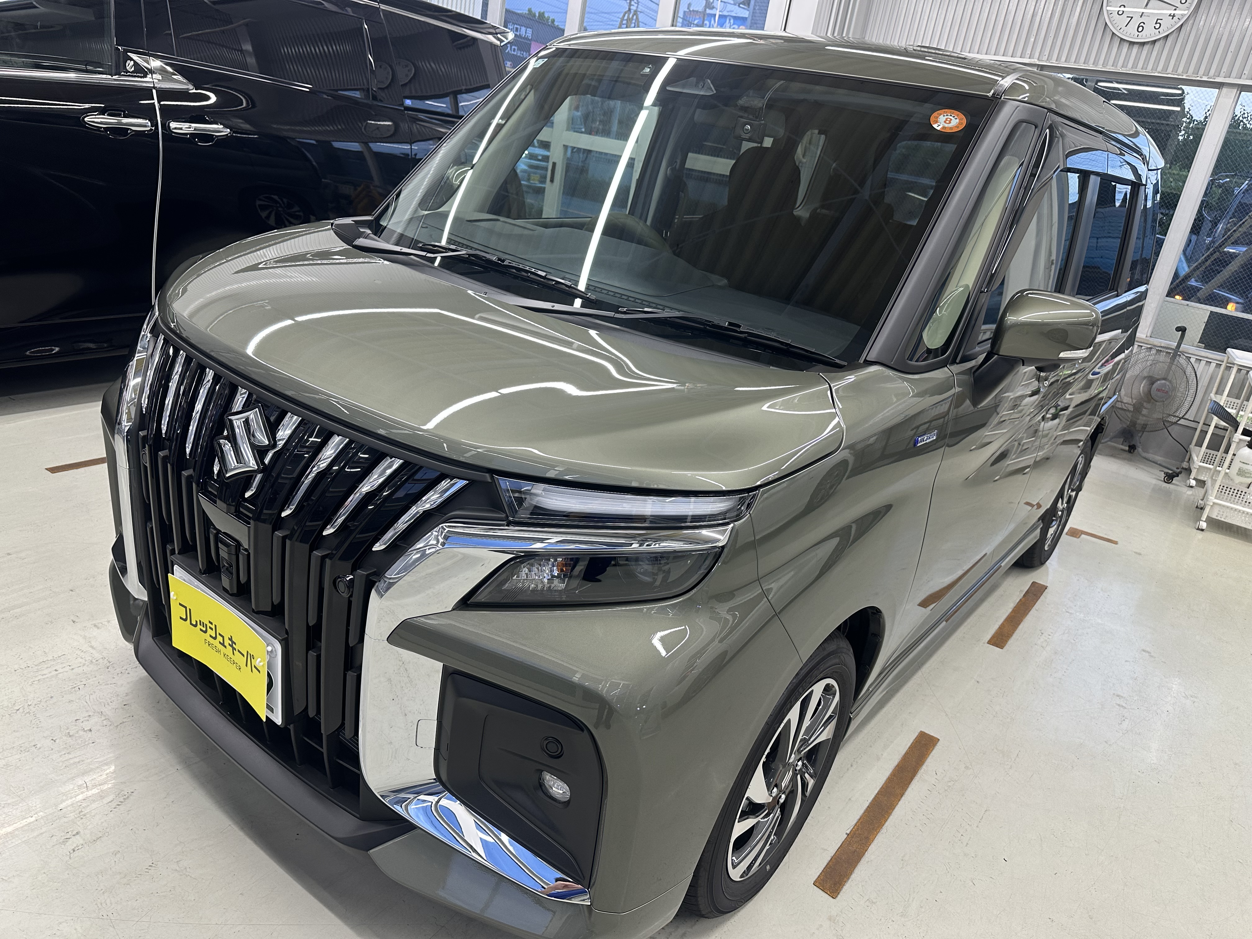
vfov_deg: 56.8
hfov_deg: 71.6
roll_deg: -9.9
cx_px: 626
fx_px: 868
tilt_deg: -19.2
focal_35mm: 24
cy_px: 470
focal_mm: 6.86
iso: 125
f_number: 1.78
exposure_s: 1/100
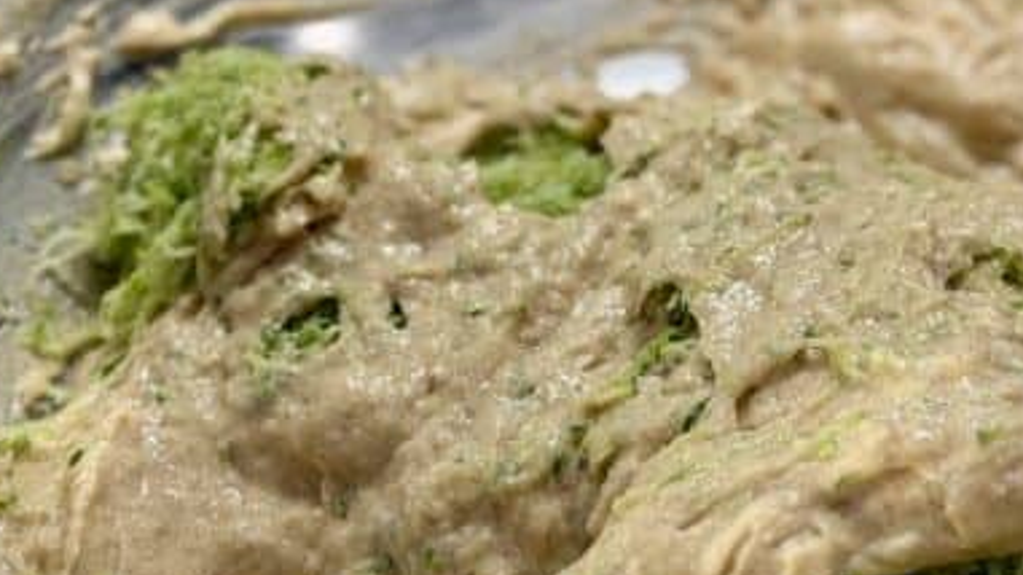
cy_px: 165
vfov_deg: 11.7
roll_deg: -1.6
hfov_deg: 20.7
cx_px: 580
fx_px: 2793
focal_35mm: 103
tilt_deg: -42.9
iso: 64
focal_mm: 6.76
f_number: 1.78
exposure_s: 1/120
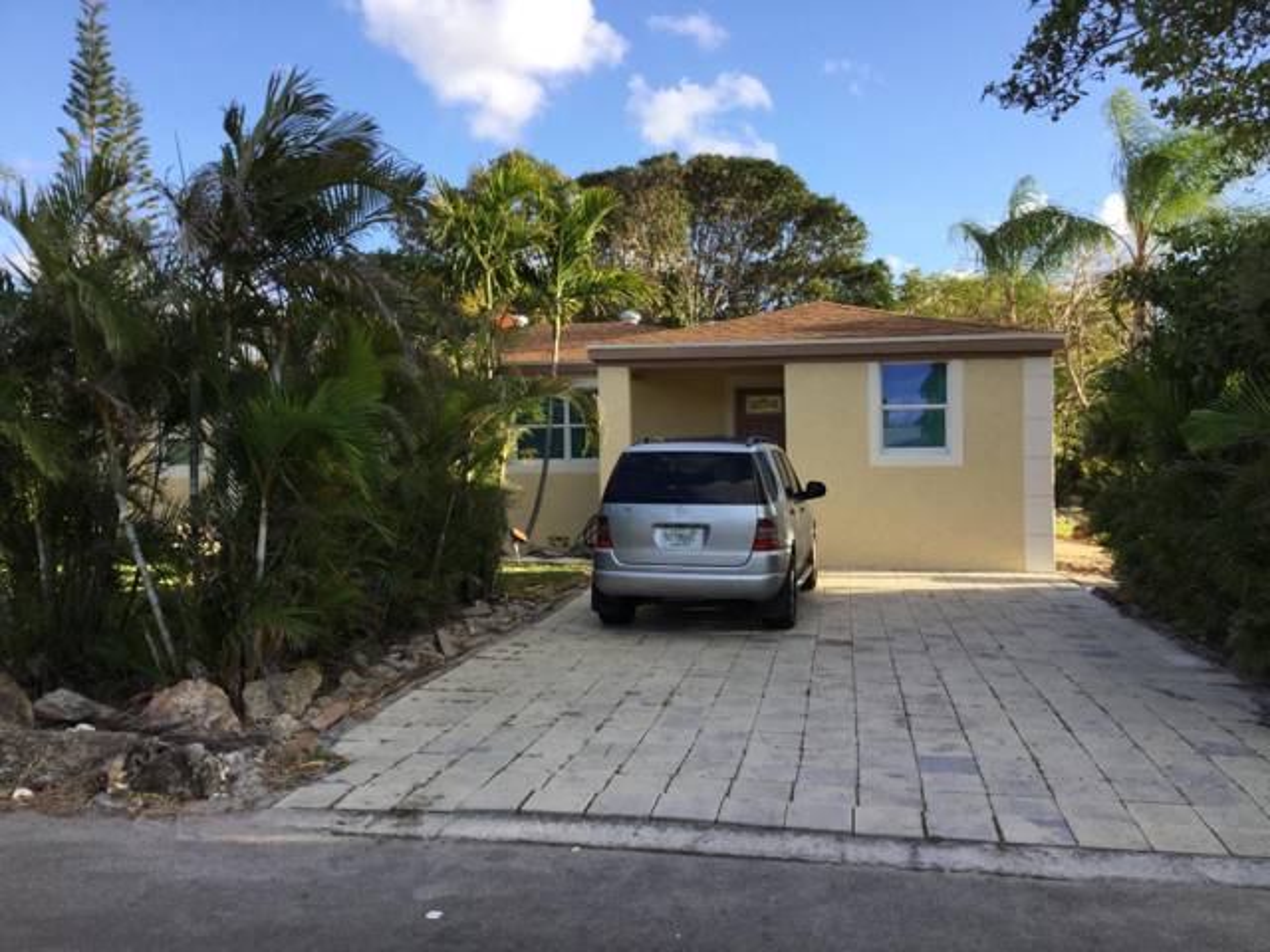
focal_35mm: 31
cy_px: 476
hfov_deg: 58.4
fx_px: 1137
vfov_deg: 45.4
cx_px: 635
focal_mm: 3.3
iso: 25
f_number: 2.4
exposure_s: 1/394
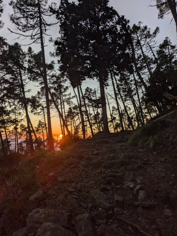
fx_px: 177
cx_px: 88
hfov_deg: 53.1
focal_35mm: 26
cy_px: 115
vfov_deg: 67.3
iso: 45
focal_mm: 5.43
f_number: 1.89
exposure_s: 1/2092
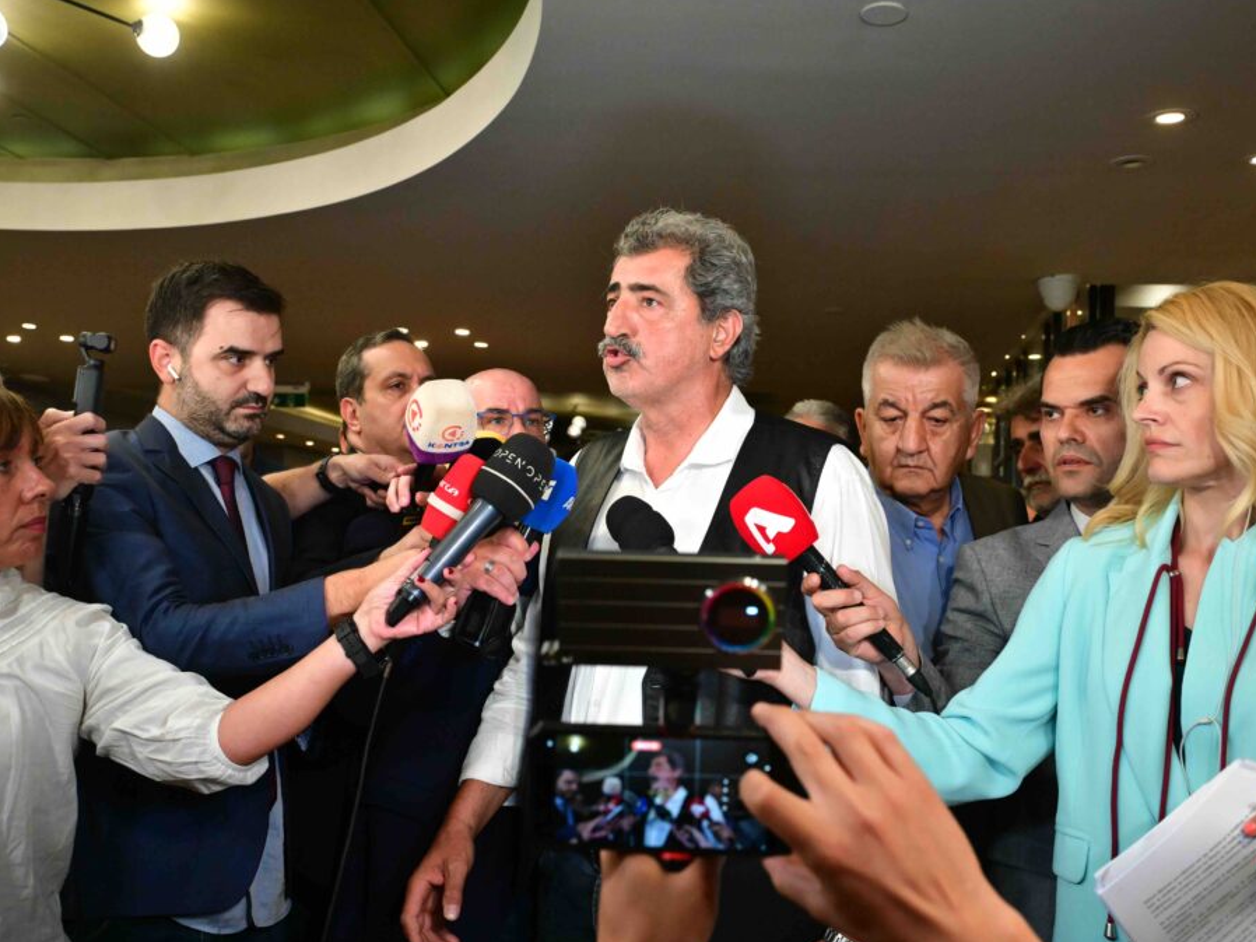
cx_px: 624
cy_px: 474
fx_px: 1253
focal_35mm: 35
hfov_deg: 53.2
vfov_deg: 41.2
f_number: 5
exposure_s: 1/400
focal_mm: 31.5
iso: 8000
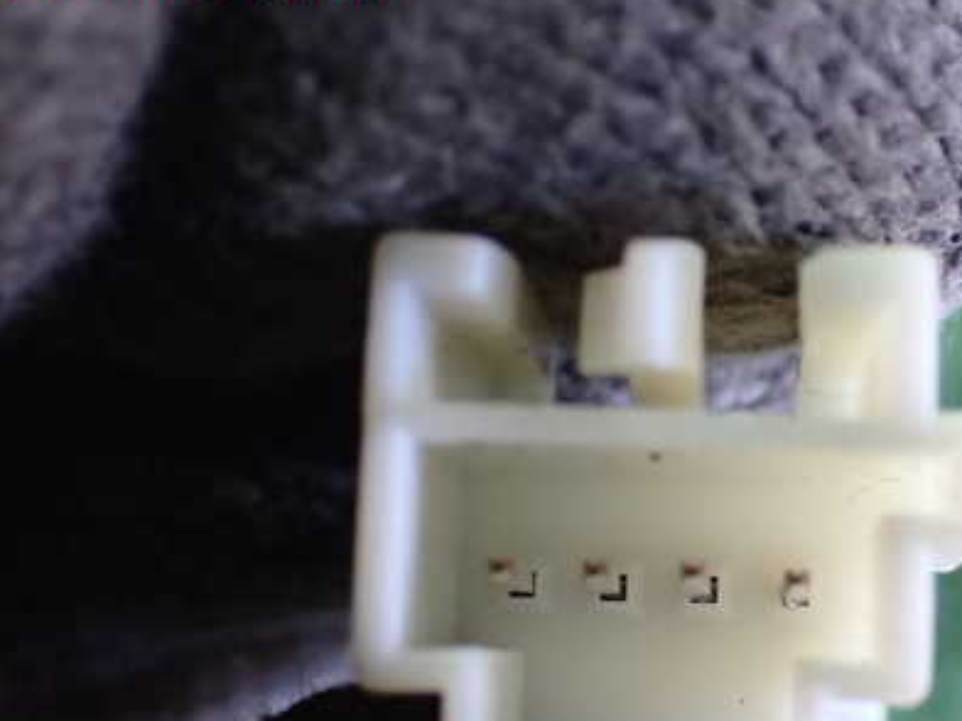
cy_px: 498
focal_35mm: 95
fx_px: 2640
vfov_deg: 15.5
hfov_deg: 20.5
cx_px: 675
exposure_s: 1/60
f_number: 3.6
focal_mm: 11.09
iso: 1250
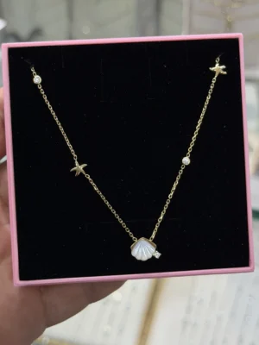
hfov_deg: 30.3
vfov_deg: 39.7
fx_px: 479
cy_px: 172
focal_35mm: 48
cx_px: 130
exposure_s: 1/328
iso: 64
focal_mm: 6.76
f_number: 1.78
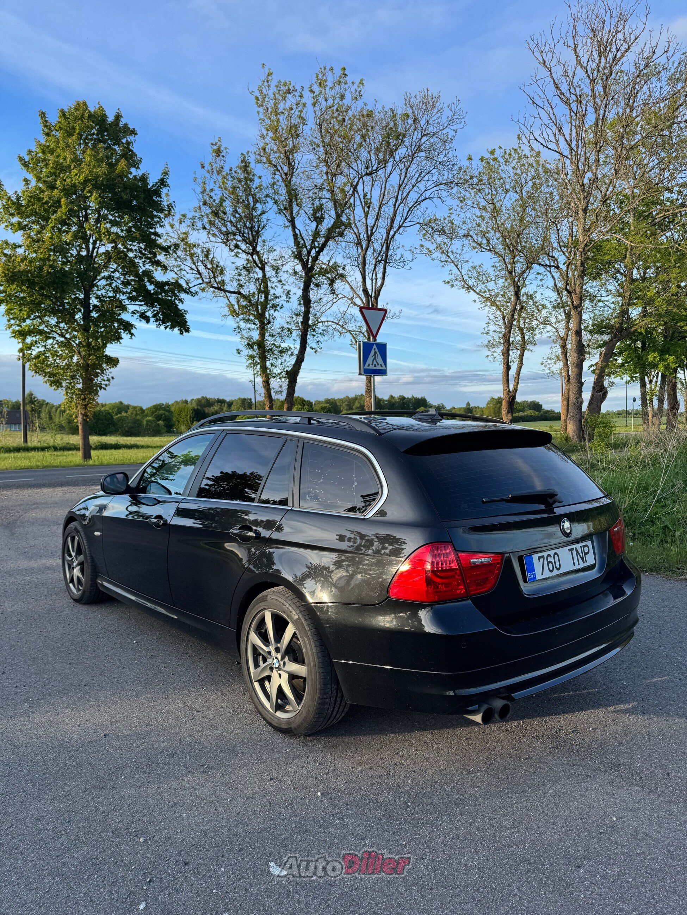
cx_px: 344
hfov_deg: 56.8
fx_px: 635
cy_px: 458
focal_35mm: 24
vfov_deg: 71.6
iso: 80
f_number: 1.78
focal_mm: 6.76
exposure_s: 1/1425
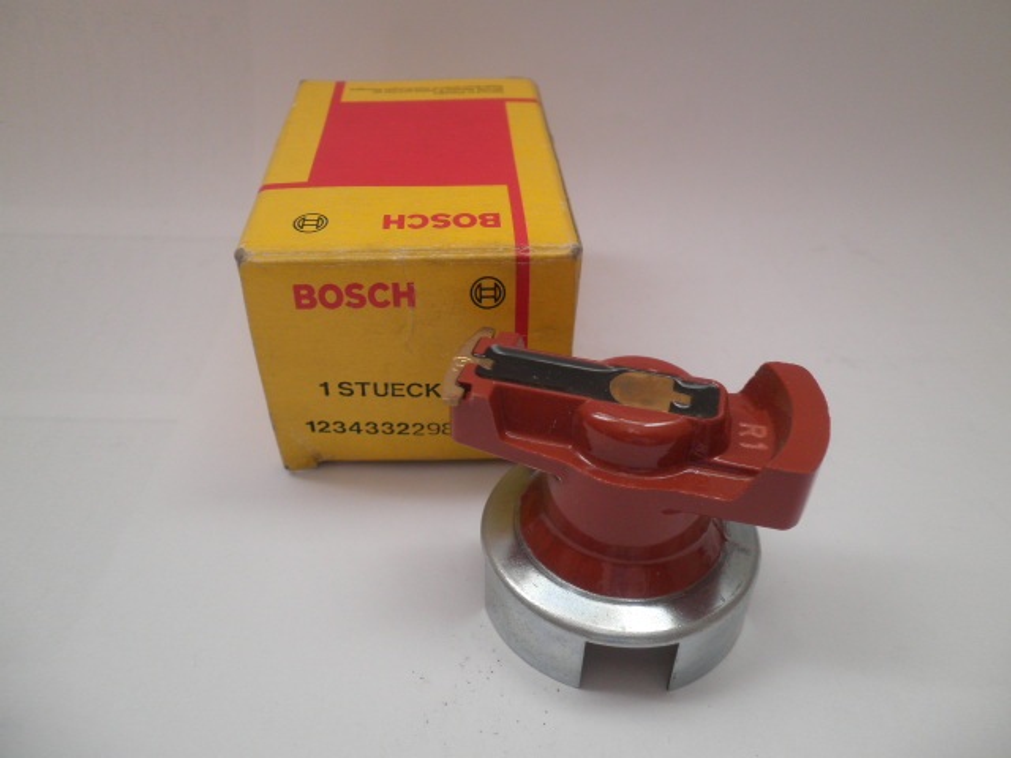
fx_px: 759
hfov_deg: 67.3
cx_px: 506
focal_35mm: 26
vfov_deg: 53.1
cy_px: 379
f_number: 2.6
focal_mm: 4.7
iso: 64
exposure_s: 1/60
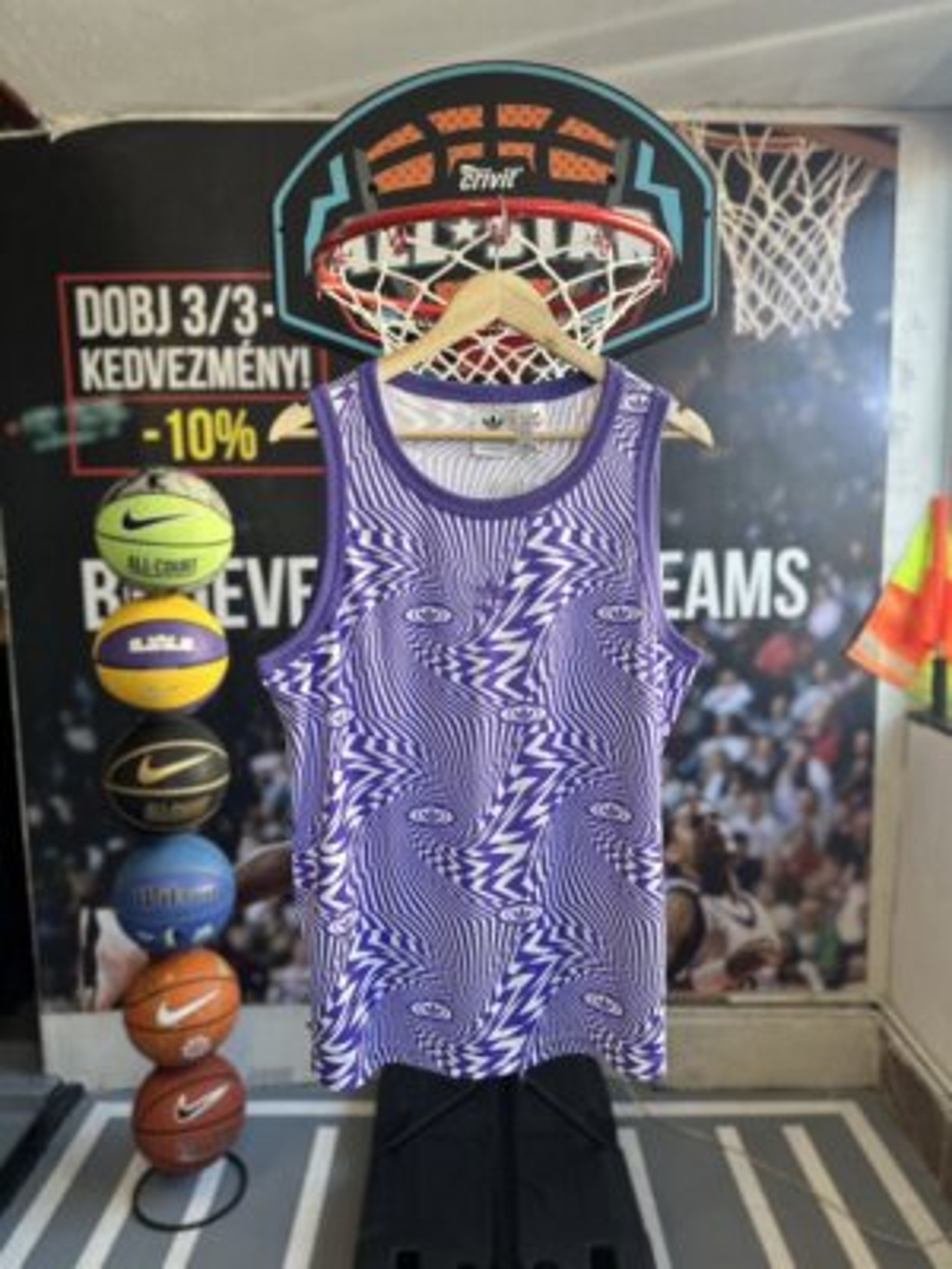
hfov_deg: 56.8
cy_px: 634
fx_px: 880
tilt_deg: -6.3
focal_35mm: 24
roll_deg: +0.3
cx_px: 476
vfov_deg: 71.6
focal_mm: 6.86
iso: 100
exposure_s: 1/100
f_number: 1.78
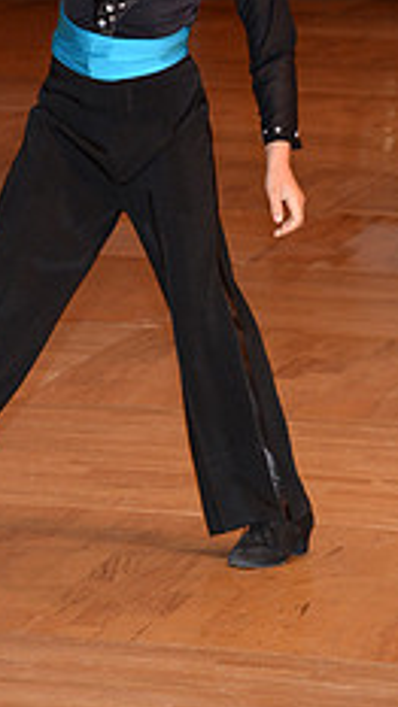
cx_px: -65
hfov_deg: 3.9
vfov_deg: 6.9
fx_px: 5856
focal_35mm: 312
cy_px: -100
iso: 1250
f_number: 5.6
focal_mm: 120
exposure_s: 1/200
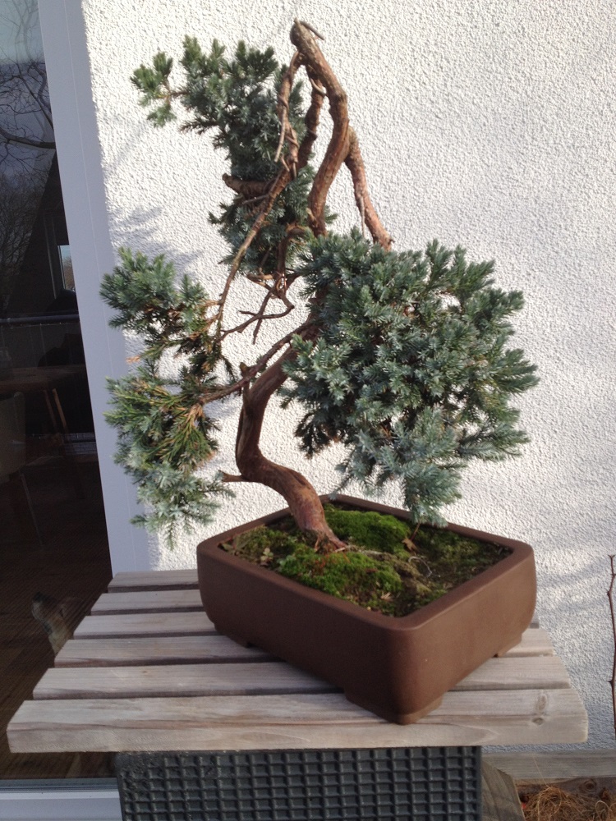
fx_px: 830
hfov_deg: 40.7
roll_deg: +4.9
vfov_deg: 52.6
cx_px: 308
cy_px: 410
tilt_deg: -11.7
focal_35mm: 35
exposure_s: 1/375
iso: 50
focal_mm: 4.28
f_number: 2.4
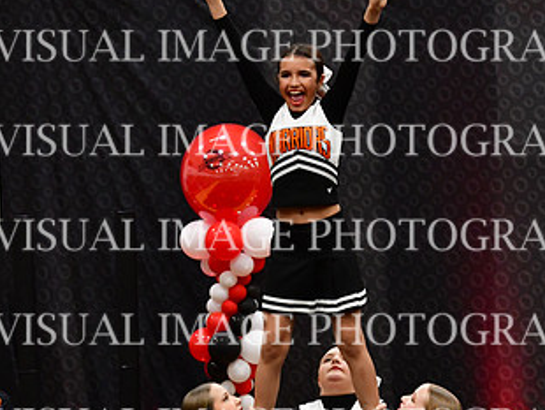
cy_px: 377
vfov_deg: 4.5
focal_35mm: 329
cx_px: 296
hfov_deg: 6.0
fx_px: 5184
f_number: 3.5
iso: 4000
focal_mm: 122
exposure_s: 1/500
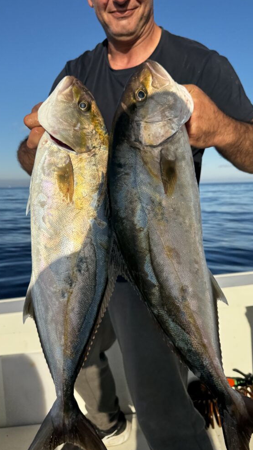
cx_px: 131
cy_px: 224
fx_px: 322
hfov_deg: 42.9
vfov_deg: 69.9
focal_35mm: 27
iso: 80
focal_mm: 6.76
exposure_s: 1/6410
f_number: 1.78
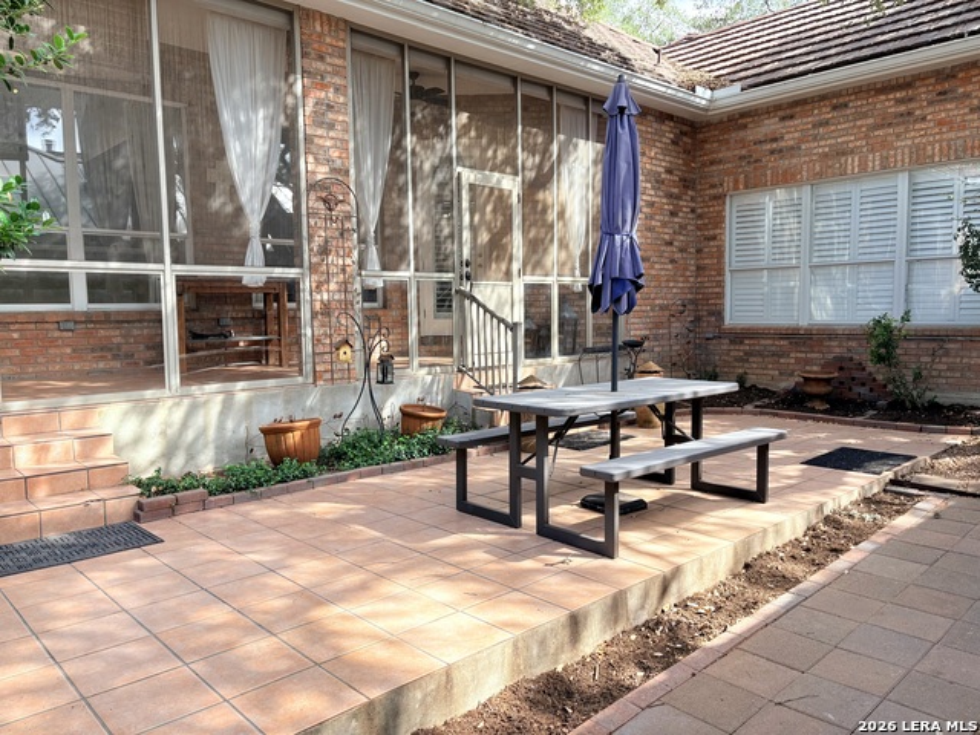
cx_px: 490
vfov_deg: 53.1
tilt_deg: -4.6
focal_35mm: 26
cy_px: 368
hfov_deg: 67.3
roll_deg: +1.5
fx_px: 736
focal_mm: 5.96
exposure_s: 1/586
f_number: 1.6
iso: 64
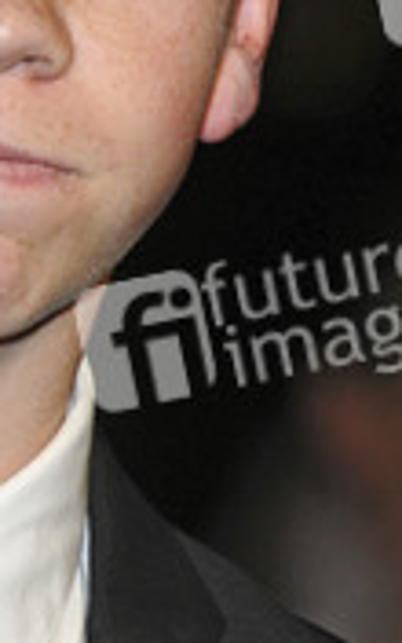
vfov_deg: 3.9
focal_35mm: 538
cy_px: 142
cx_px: -68
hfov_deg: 2.4
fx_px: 9434
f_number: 5
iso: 400
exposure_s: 1/160
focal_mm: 155
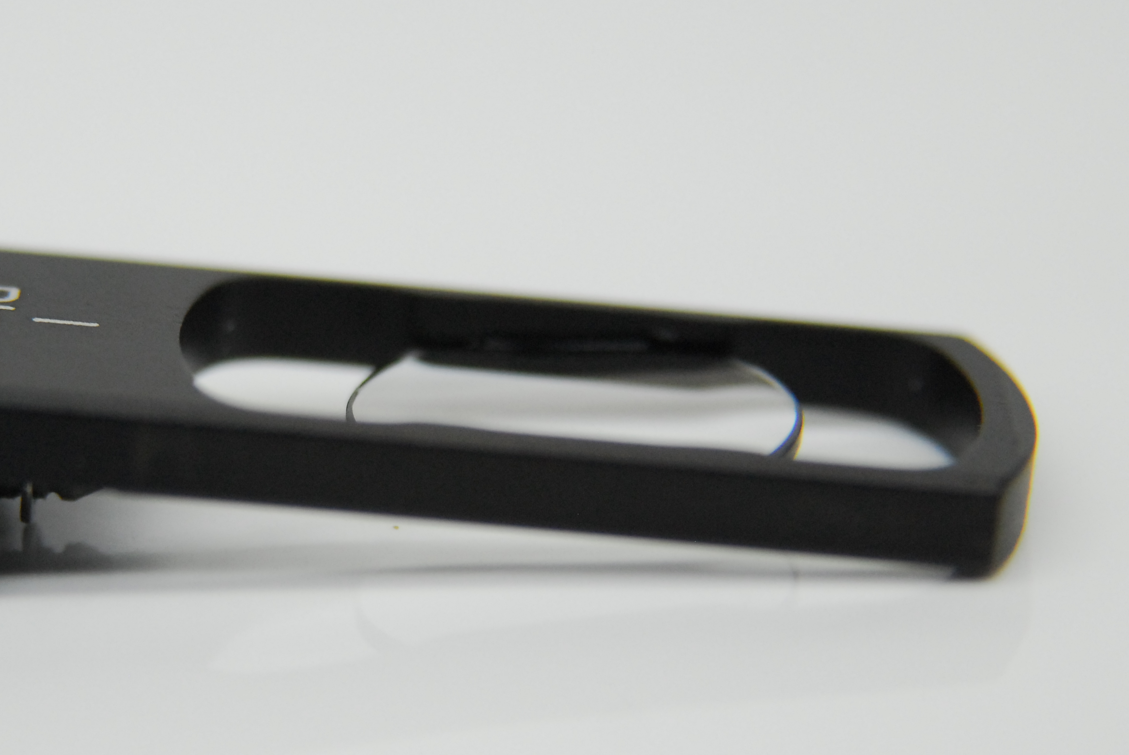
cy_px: 409
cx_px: 281
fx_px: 6651
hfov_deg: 9.7
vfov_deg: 6.5
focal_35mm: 212
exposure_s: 1/160
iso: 800
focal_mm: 85
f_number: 4
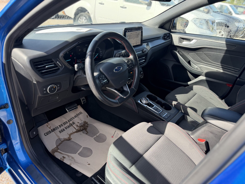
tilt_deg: -23.6
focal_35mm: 24
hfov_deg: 71.6
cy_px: 92
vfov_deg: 56.8
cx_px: 122
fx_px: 170
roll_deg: -6.4
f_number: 1.78
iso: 100
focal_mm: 6.76
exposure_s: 1/484
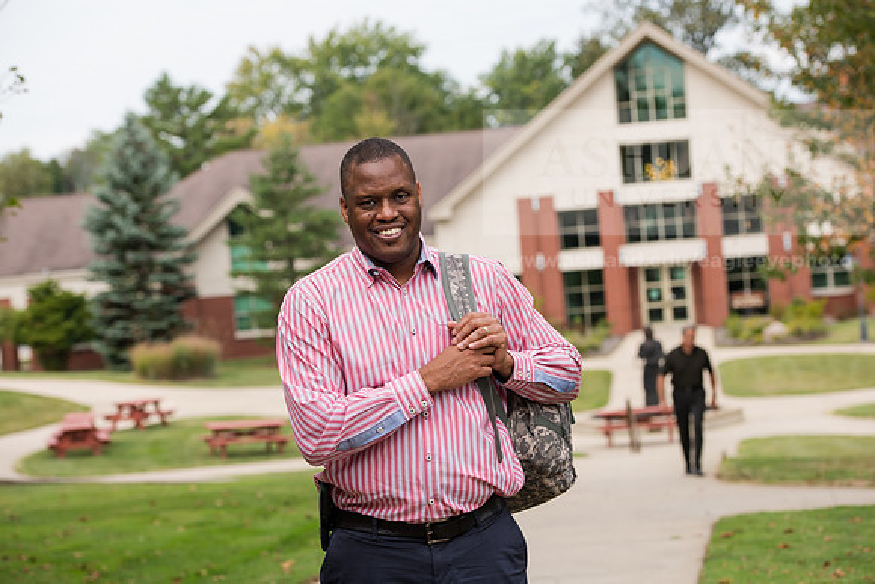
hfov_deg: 22.6
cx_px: 438
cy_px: 292
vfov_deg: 15.2
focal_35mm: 90
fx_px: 2188
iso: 200
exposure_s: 1/320
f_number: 5.6
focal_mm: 90
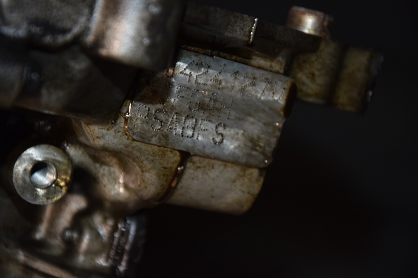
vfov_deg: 8.7
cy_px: 139
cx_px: 209
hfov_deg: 13.0
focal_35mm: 158
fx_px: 1828
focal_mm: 105
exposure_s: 1/60
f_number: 5.6
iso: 800
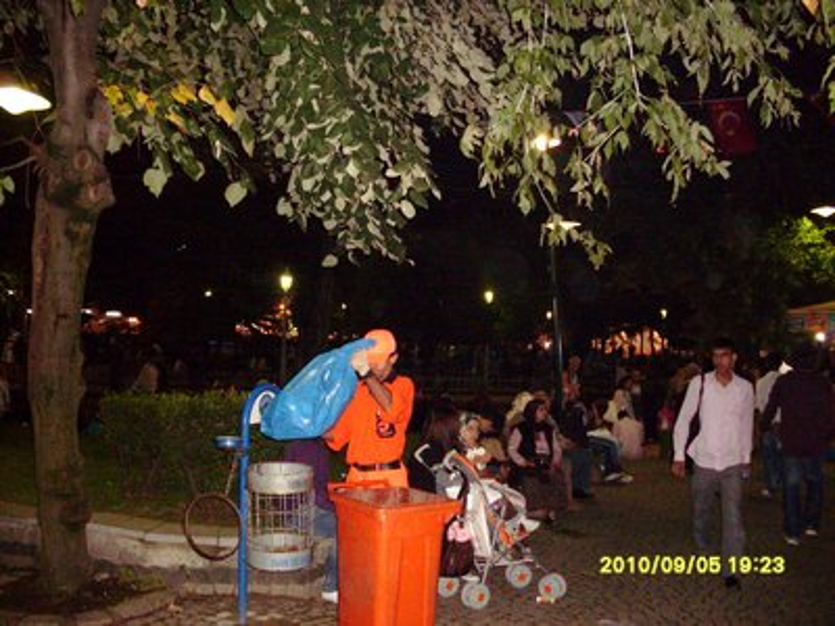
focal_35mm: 38
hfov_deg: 49.0
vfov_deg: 37.7
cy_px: 313
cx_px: 418
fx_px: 917
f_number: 2.8
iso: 240
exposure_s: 1/45
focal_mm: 6.3
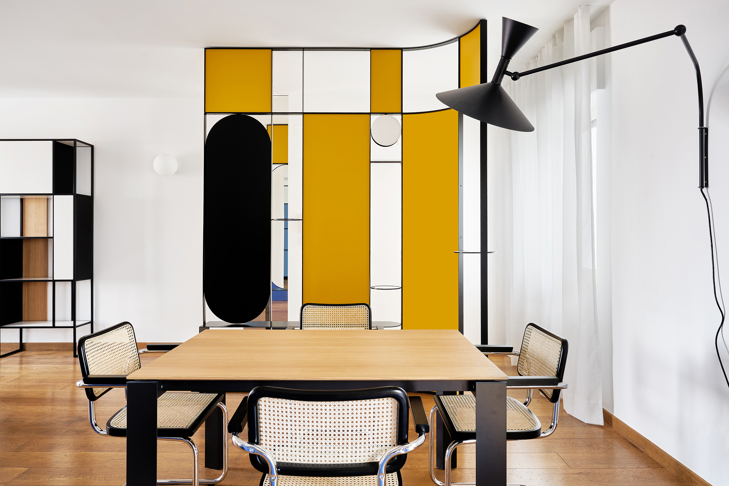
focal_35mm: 23
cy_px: 243
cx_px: 364
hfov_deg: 76.1
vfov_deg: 55.1
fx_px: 466
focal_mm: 23
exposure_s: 20
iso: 50
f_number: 9
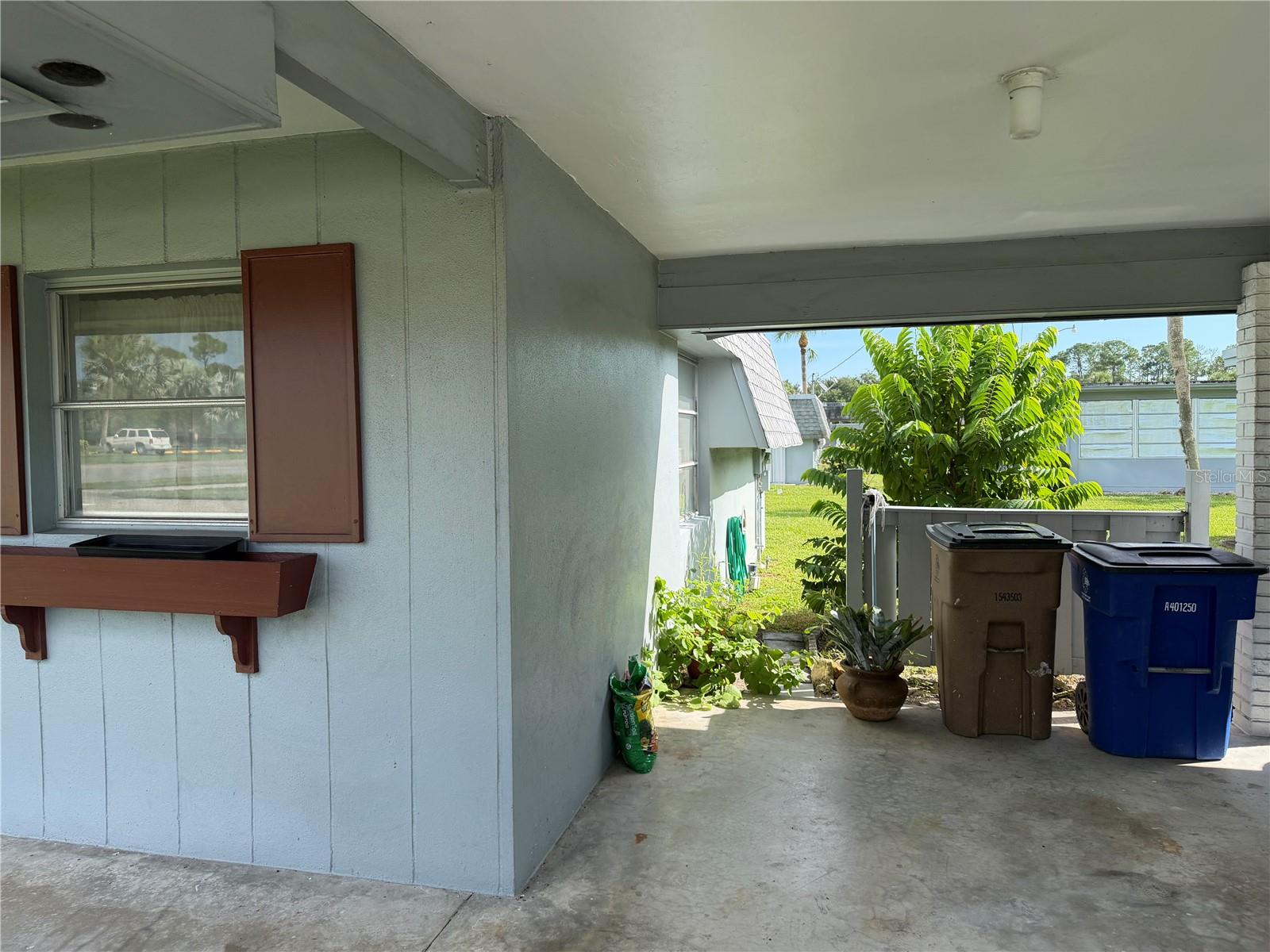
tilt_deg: -1.4
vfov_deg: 56.8
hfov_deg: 71.6
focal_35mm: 24
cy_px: 476
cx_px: 635
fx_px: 881
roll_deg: +1.9
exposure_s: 1/1901
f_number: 1.78
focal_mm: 6.76
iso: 100
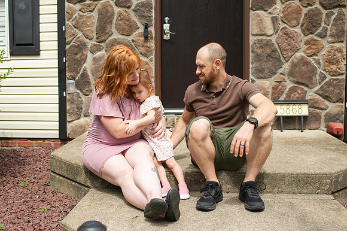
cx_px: 152
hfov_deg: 45.6
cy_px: 117
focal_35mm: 43
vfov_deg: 31.4
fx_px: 411
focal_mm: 35
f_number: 3.5
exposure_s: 1/800
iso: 100
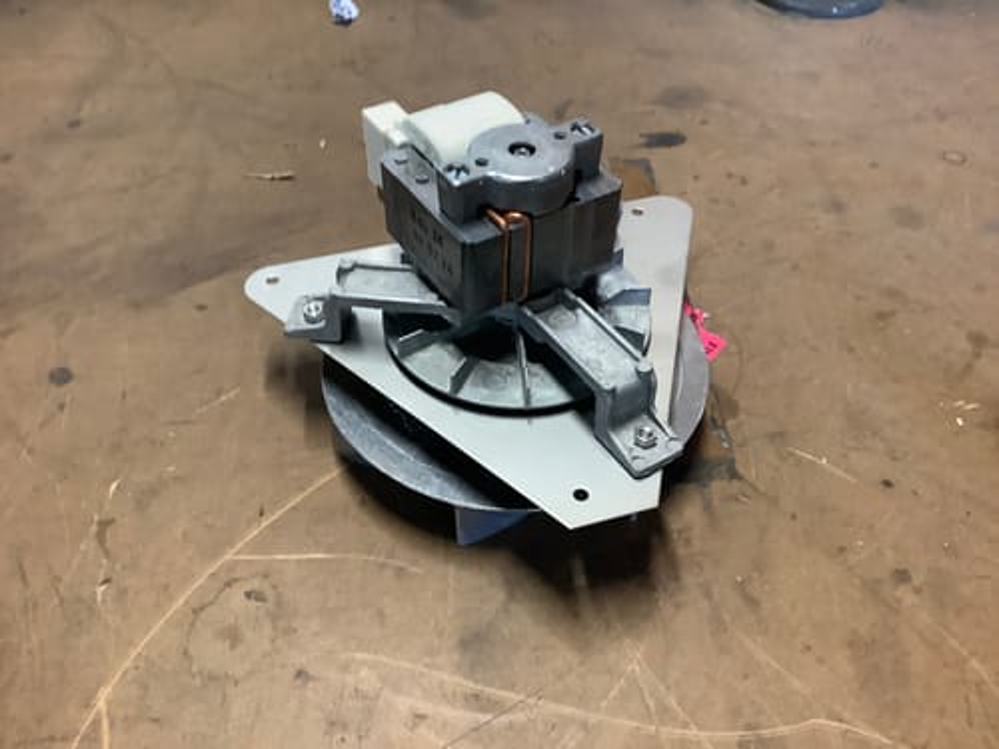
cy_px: 374
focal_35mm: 31
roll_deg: +0.0
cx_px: 500
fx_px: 895
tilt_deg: -43.0
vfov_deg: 45.4
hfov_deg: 58.4
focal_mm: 3.3
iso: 320
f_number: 2.4
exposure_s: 1/33
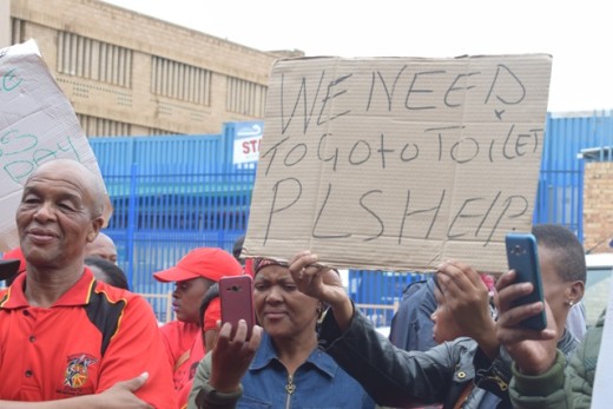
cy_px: 204
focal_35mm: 82
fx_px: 1405
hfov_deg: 24.6
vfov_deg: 16.6
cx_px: 306
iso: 400
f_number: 8
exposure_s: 1/250
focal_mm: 55
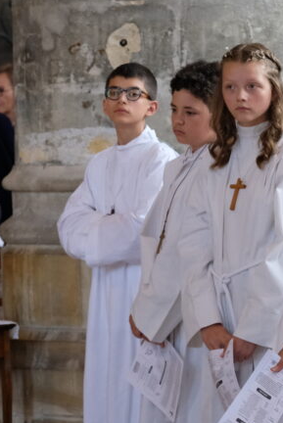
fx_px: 3399
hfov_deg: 4.8
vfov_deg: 7.1
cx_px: 292
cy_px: 128
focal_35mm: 289
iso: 2500
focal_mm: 81.3
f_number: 4.5
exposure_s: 1/160
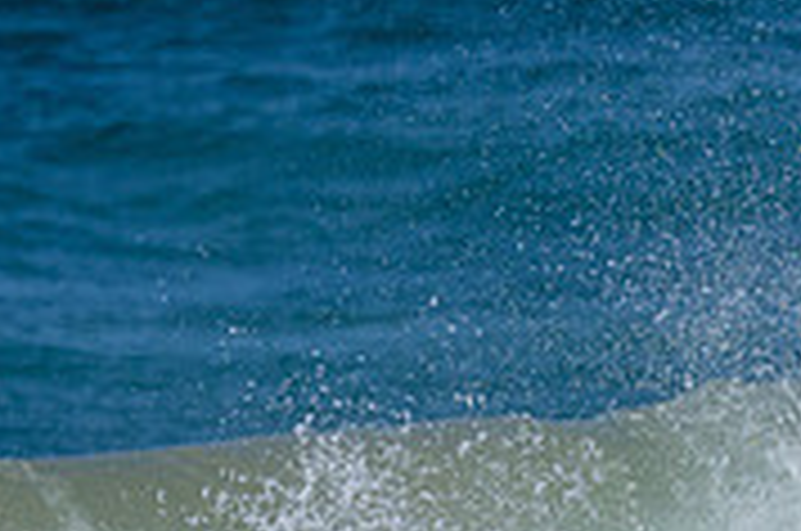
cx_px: 915
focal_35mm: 3590
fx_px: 79733
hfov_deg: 0.6
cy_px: 779
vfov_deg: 0.4
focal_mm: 800
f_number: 6.3
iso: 200
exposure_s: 1/2000
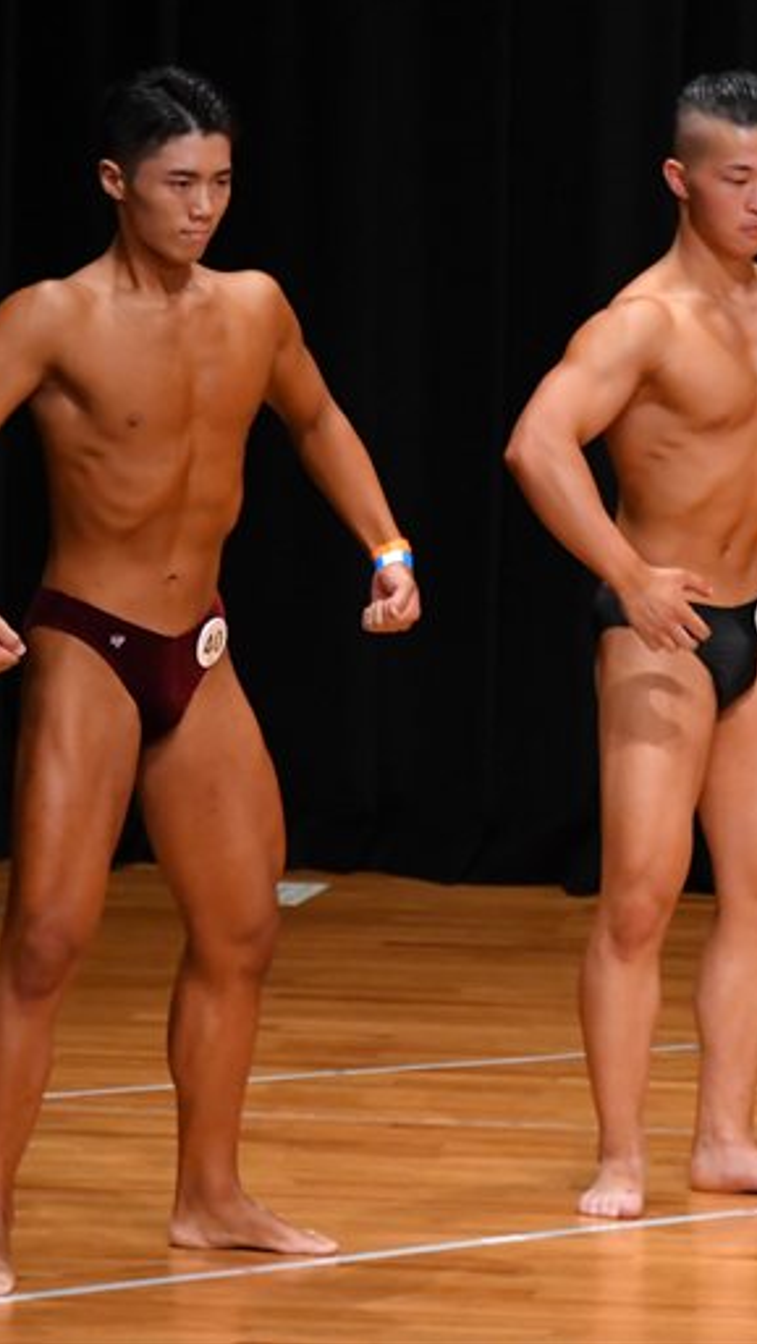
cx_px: 407
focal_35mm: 427
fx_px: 15220
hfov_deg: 2.8
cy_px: 671
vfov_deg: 5.1
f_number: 5.6
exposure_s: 1/400
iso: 4000
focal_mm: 180
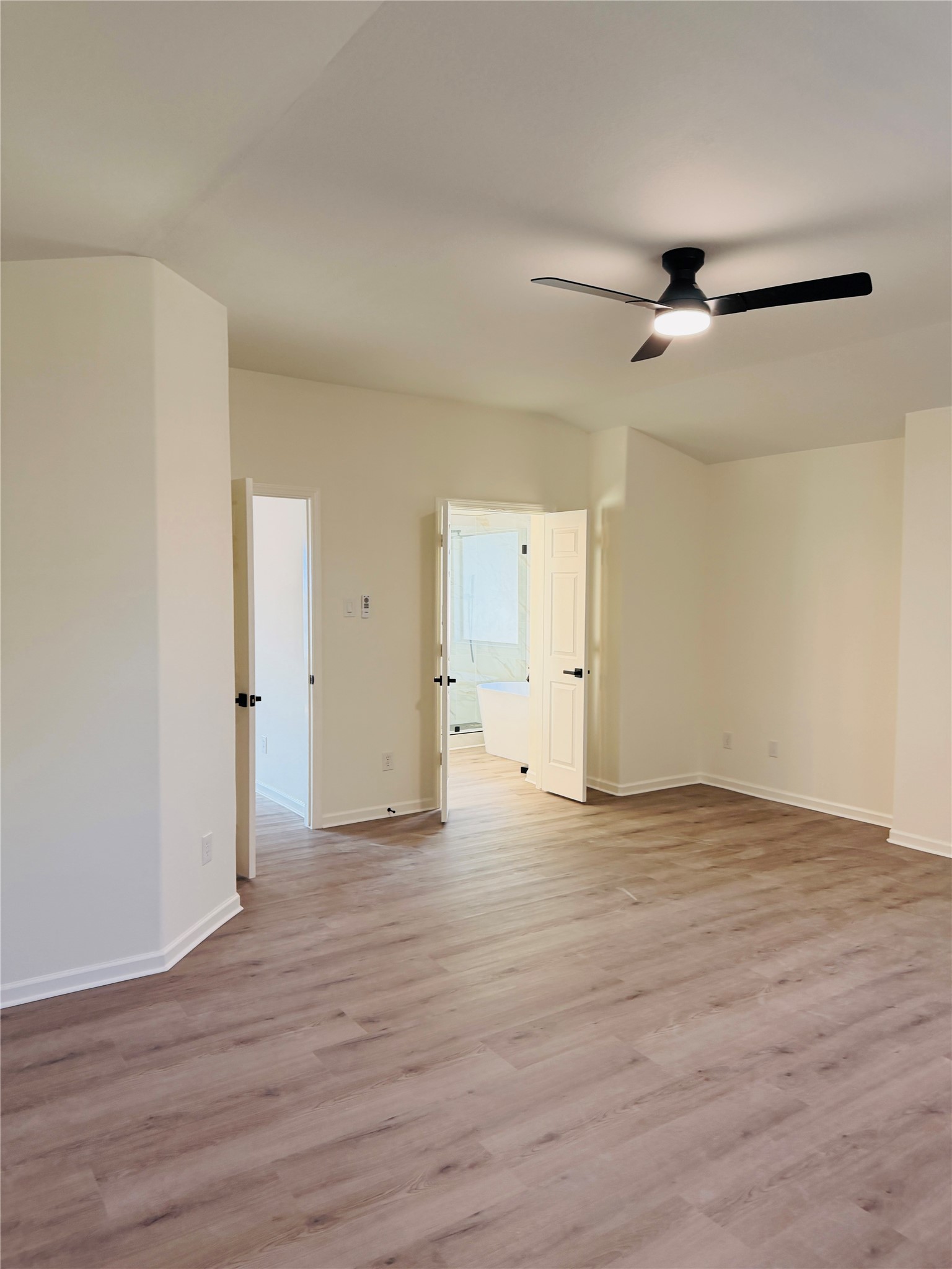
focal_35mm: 24
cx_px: 476
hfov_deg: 56.8
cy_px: 634
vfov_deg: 71.6
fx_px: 880
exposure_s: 1/121
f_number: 1.78
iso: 200
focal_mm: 6.76
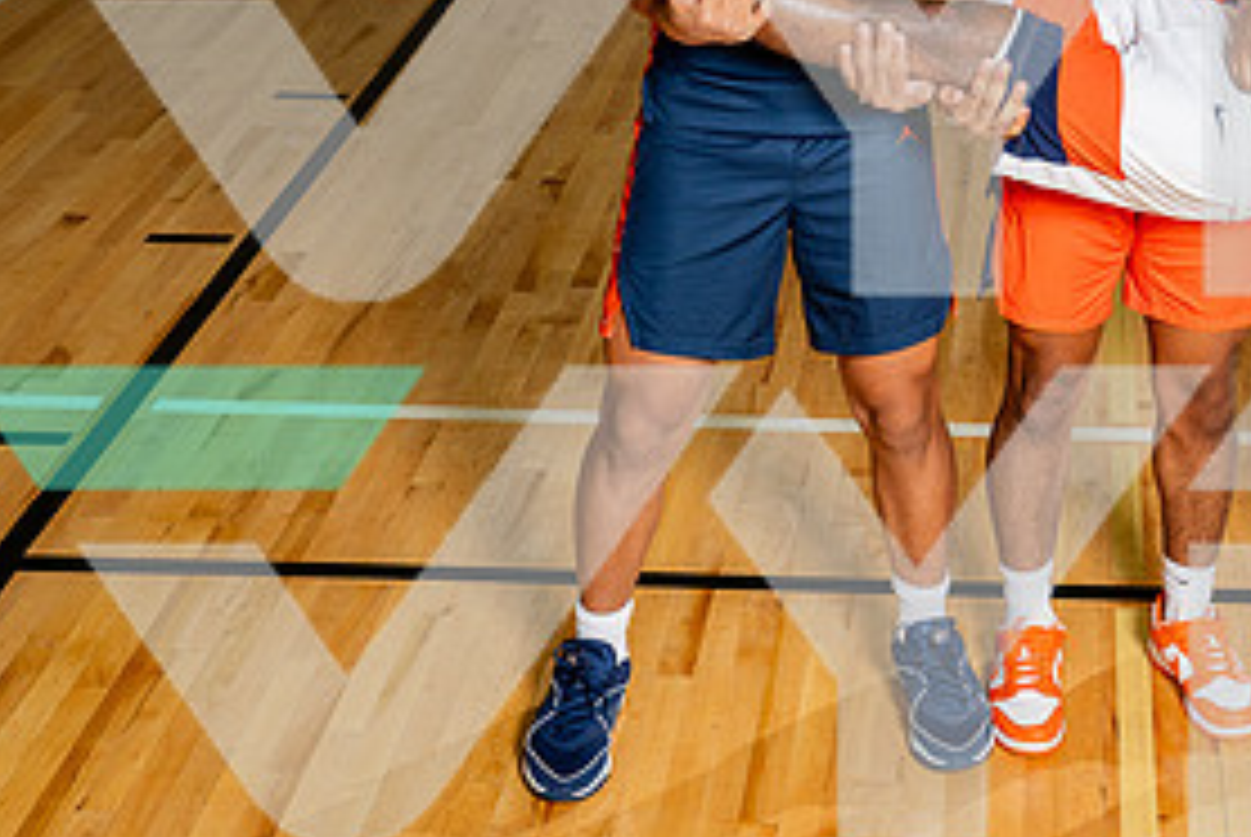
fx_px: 2609
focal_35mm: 75
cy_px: 61
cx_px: 1116
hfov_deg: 26.1
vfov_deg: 17.9
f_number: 5.6
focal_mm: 36
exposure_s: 1/250
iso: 250
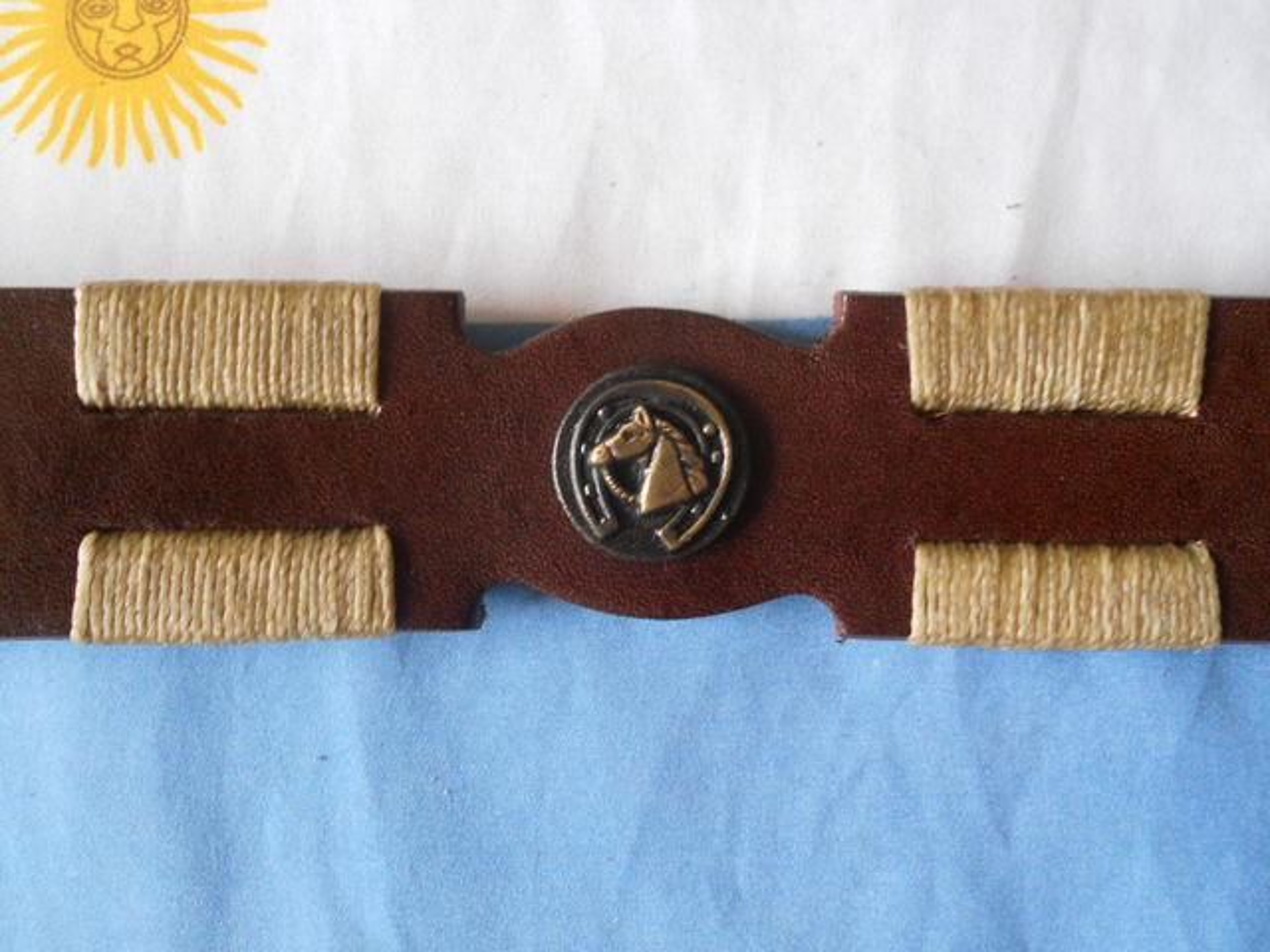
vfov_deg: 44.2
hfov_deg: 56.8
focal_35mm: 32
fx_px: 1174
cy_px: 476
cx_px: 635
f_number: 3.5
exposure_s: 1/30
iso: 250
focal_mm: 5.8
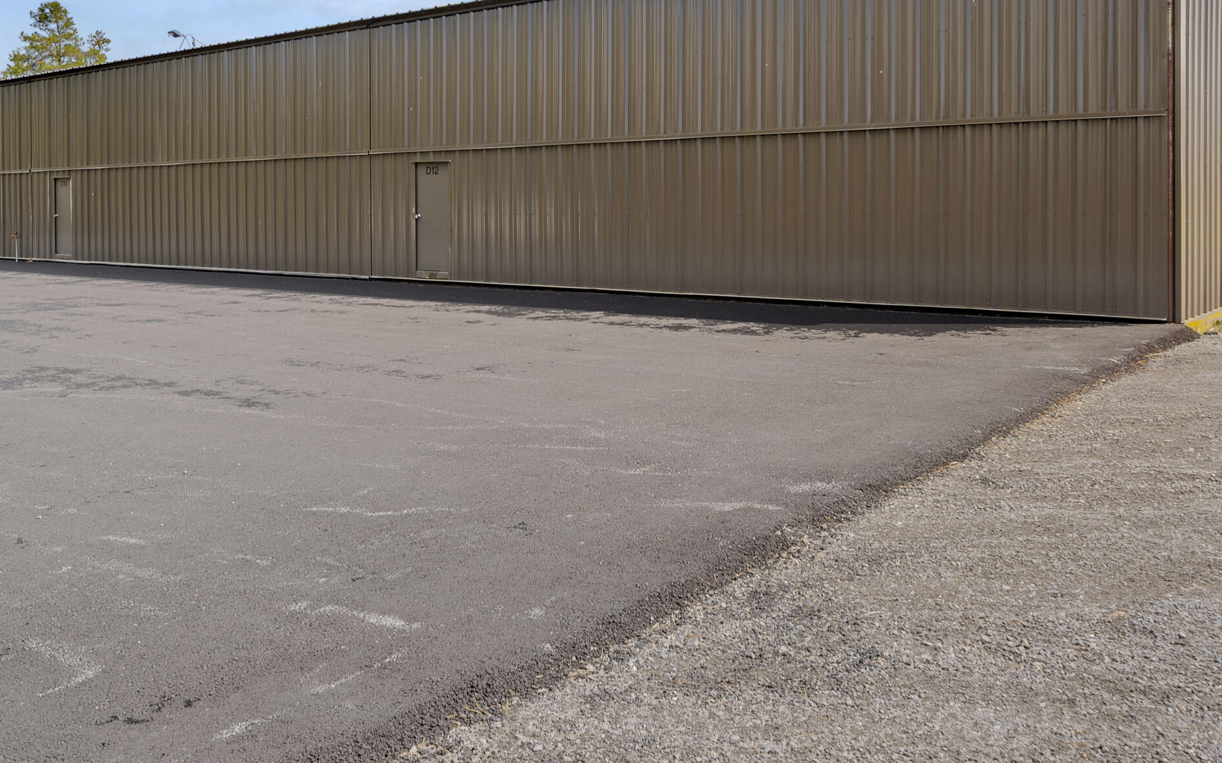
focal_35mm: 32
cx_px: 636
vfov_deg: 38.7
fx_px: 1065
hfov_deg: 59.7
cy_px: 215
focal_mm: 19.6
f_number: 7.1
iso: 100
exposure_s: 1/100
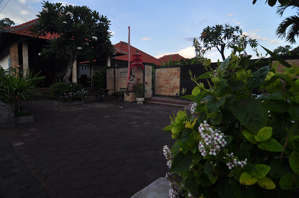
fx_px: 149
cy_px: 99
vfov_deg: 67.2
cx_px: 150
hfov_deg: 90.1
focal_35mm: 18
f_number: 5.6
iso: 200
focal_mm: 12
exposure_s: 1/80
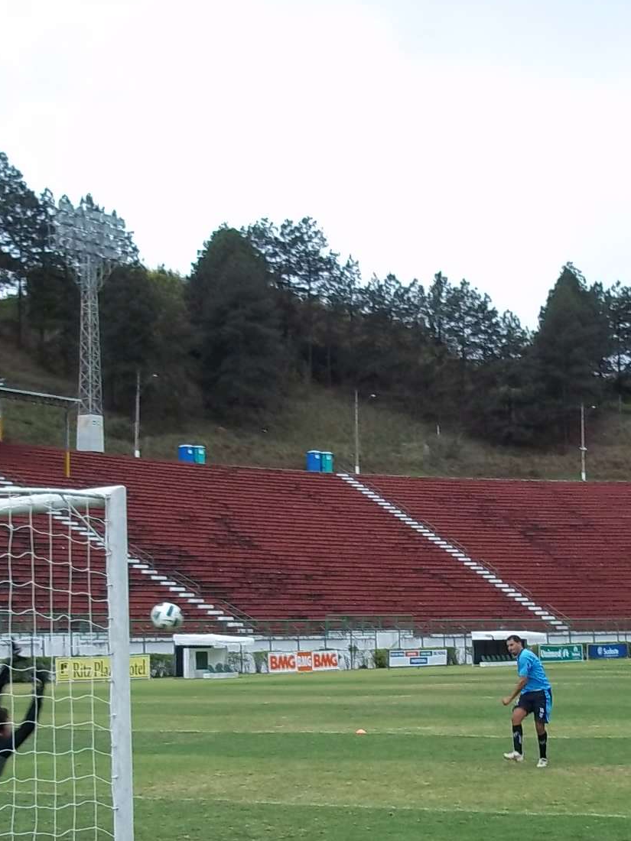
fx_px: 1628
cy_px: 567
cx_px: 398
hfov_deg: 21.9
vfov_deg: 28.8
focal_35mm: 67
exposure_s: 1/160
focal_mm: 6.5
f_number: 3.1
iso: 80
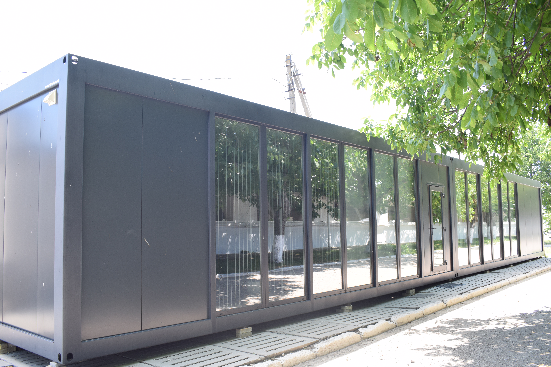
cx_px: 276
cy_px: 184
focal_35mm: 32
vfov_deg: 41.7
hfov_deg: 59.5
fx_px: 482
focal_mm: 21
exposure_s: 1/200
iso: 400
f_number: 7.1
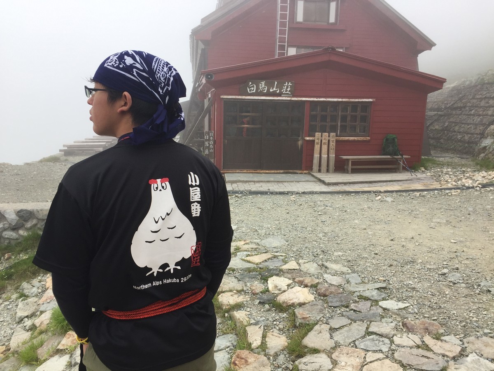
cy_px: 186
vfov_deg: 48.2
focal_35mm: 29
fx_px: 414
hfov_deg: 61.7
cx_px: 247
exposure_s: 1/549
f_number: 2.2
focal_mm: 4.15
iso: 32
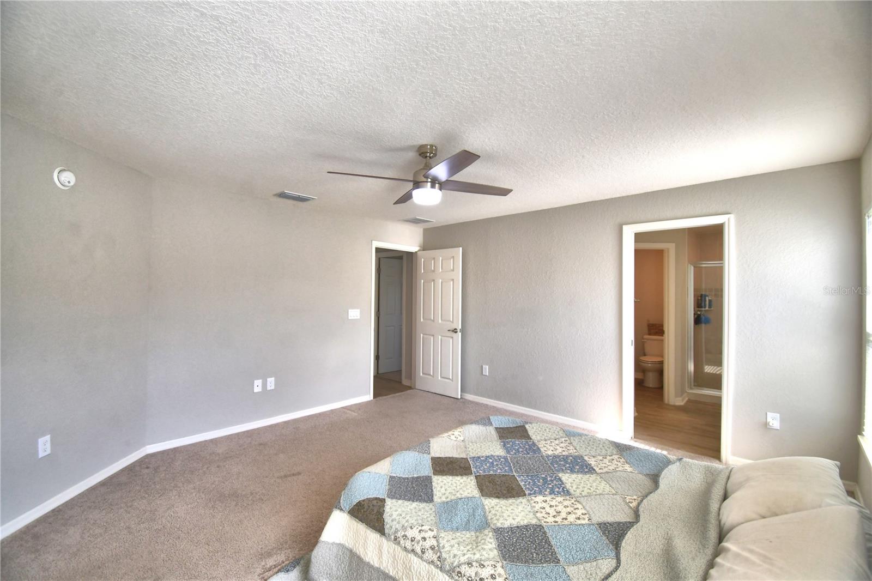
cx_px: 436
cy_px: 290
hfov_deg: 100.4
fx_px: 363
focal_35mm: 15
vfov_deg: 77.3
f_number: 4.5
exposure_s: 1/160
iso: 200
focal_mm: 10
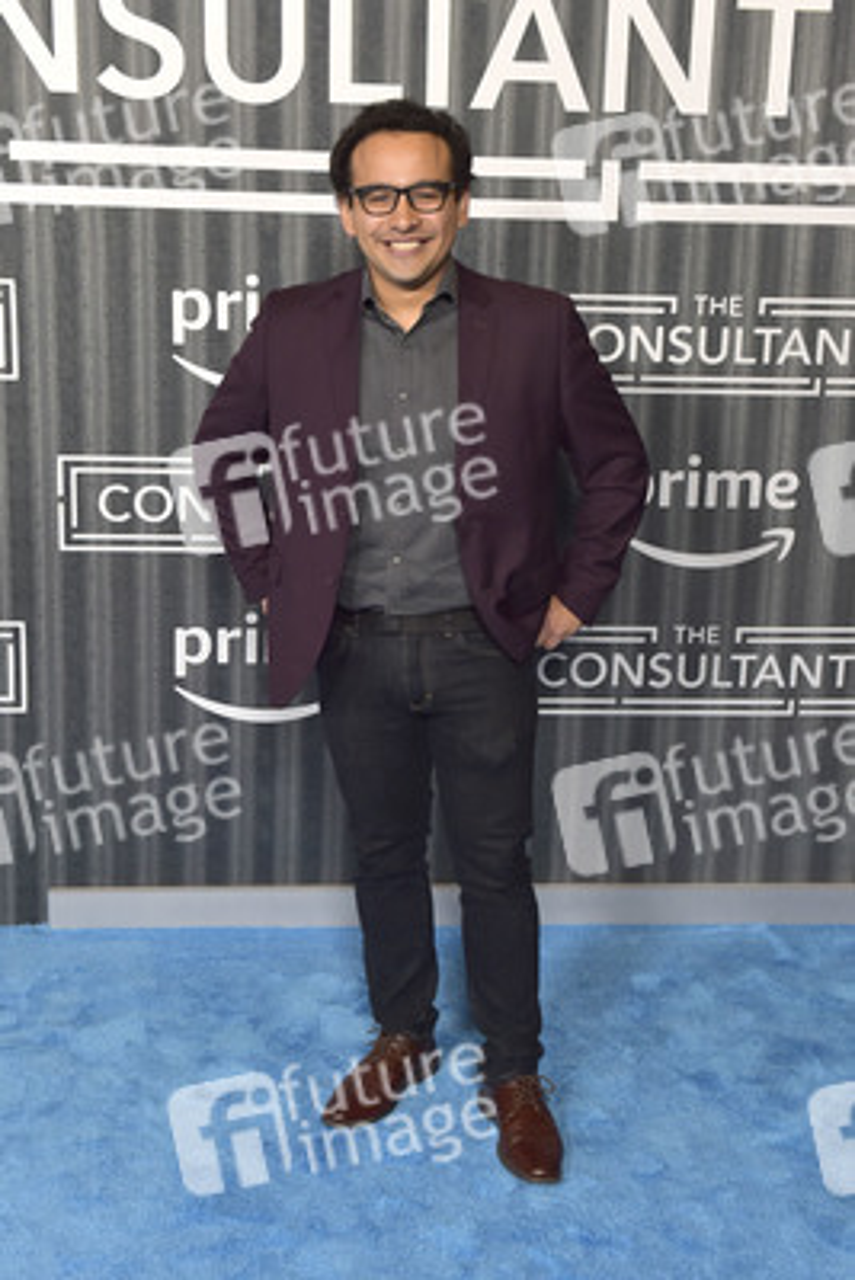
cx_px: 428
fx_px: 1566
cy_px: 640
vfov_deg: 44.5
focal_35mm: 44
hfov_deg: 30.5
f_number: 6.3
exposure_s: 1/250
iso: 2500
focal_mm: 44
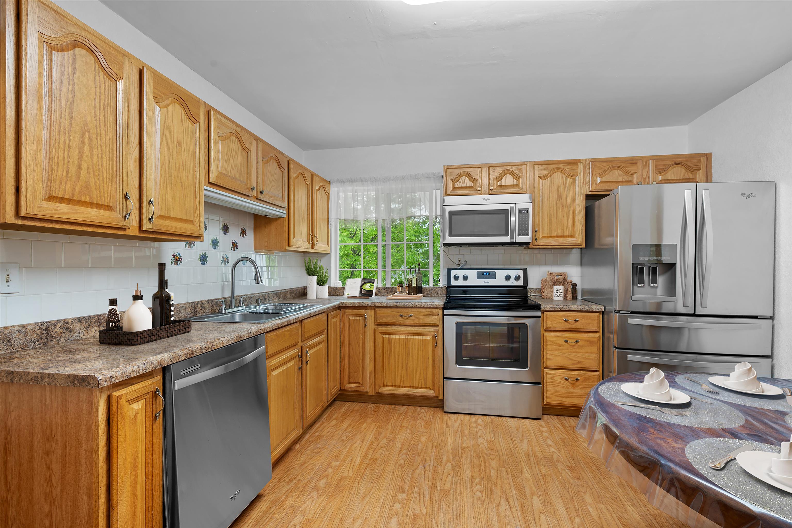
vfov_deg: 73.7
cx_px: 396
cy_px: 264
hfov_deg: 96.7
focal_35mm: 16
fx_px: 352
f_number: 8
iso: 100
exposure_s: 4
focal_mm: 16
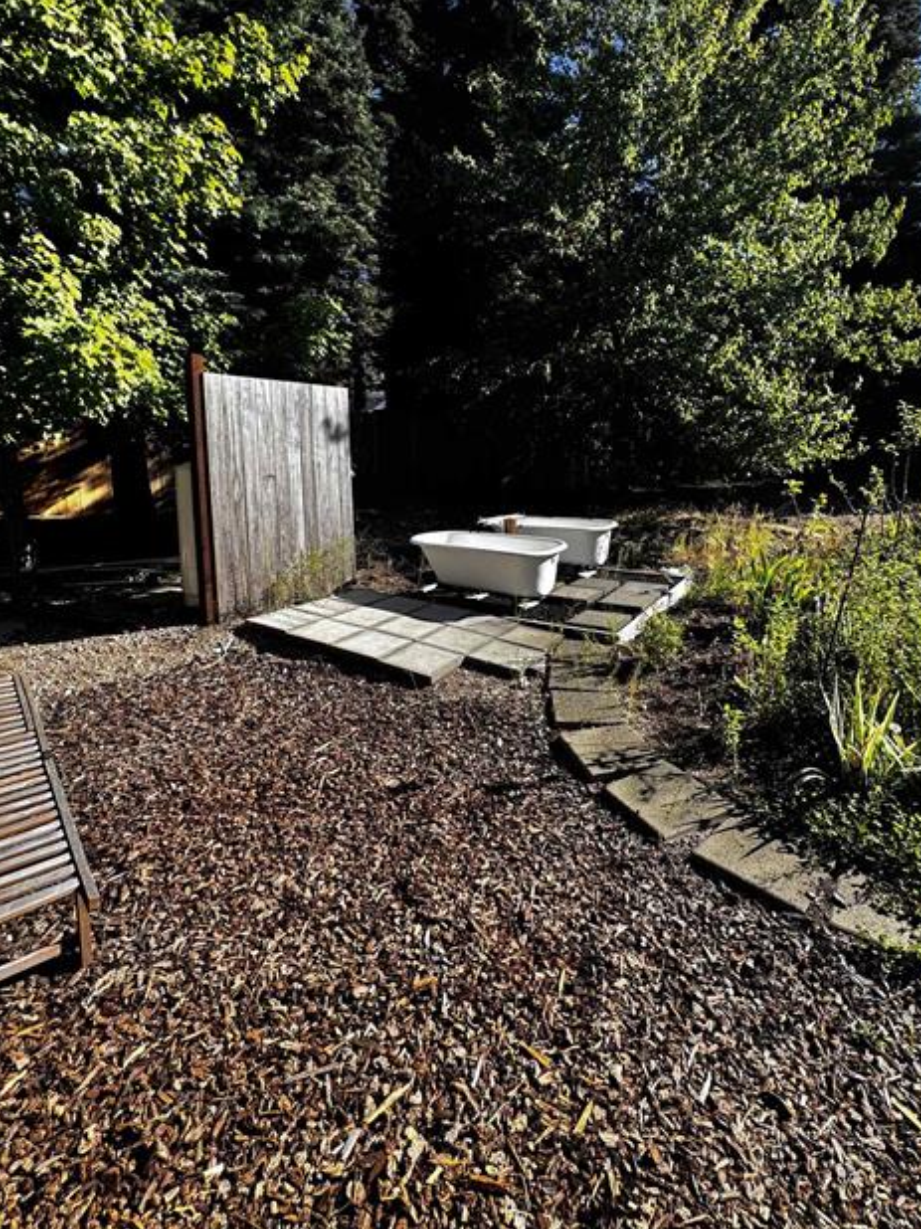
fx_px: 603
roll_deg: +1.7
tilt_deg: -12.9
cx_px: 519
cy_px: 519
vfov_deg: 90.3
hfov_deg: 74.4
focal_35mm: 17
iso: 40
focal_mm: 2.22
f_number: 2.2
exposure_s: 1/779
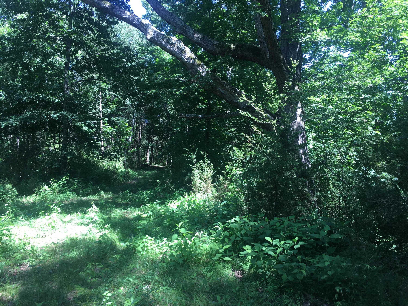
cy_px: 153
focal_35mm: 29
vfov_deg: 48.2
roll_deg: +0.7
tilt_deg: +2.4
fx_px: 342
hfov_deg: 61.7
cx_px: 204
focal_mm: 4.15
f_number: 2.2
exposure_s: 1/120
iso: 25
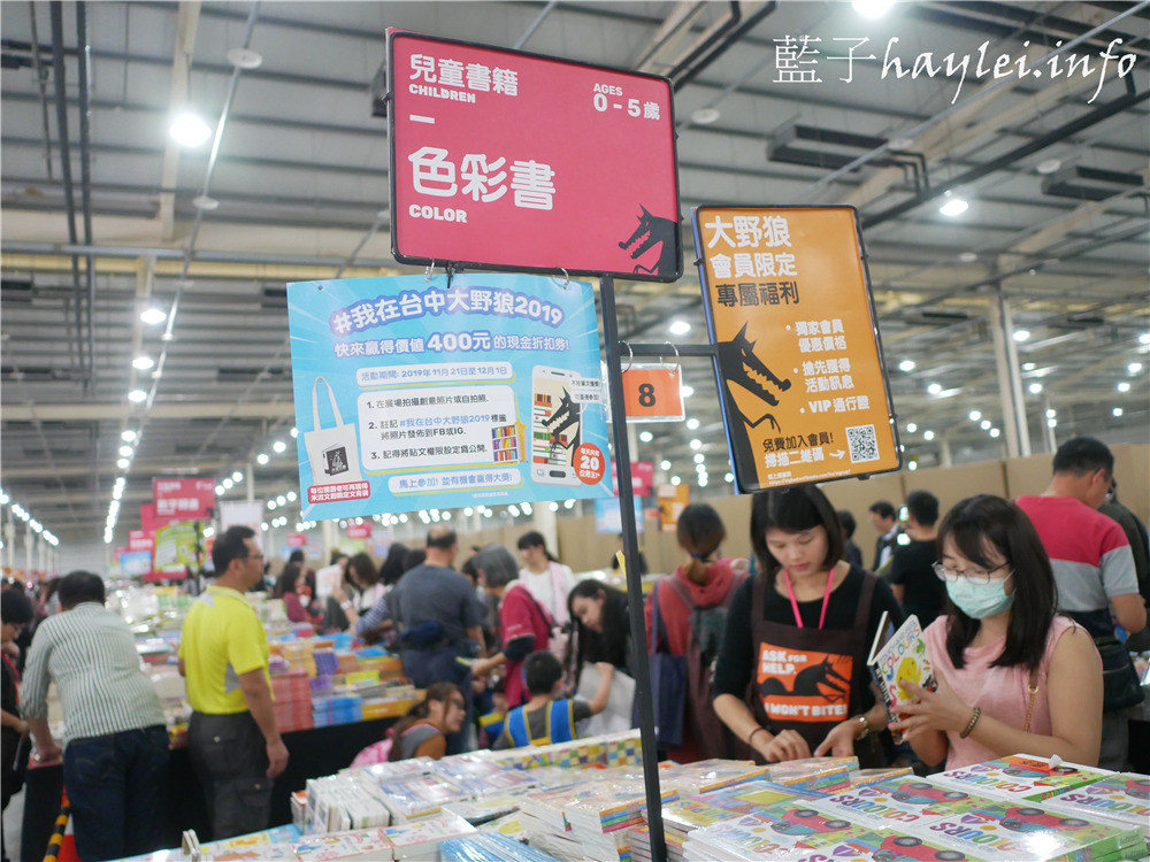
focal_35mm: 30
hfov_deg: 60.0
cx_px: 575
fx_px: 997
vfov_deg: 46.8
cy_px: 431
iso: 1250
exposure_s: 1/60
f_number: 1.7
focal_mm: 15
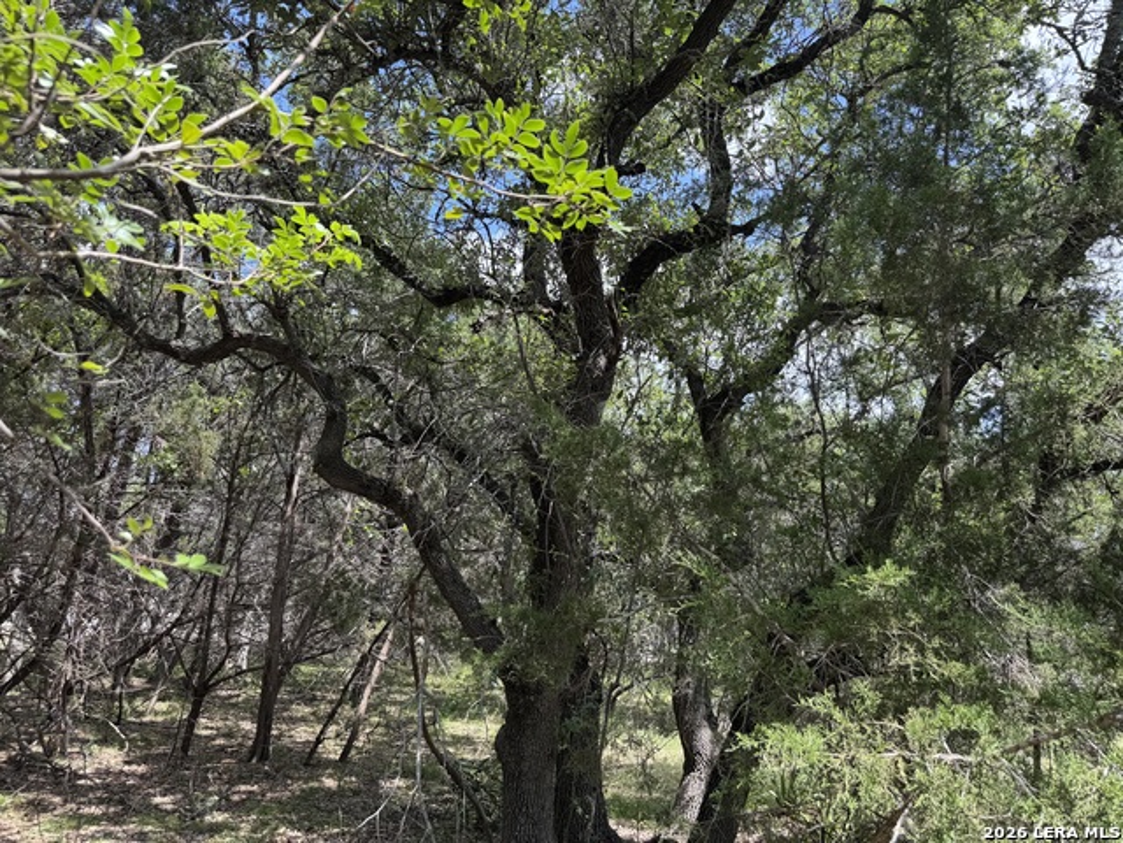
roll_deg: -2.2
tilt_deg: +20.0
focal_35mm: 24
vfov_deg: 56.8
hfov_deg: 71.6
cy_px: 422
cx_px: 562
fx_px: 779
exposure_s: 1/742
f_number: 1.78
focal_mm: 6.76
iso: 80
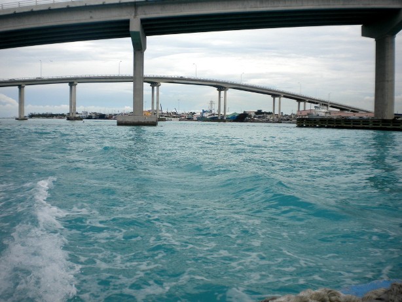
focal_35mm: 35
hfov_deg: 52.6
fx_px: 407
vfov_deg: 40.7
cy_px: 151
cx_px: 201
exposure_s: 1/324
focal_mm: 6.3
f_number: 4.6
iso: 80
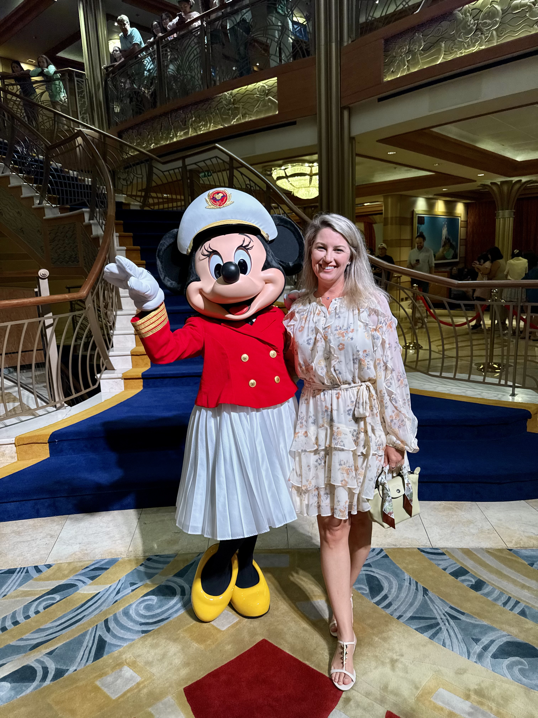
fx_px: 497
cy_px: 359
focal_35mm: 24
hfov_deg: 56.8
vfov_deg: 71.6
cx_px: 269
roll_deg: +2.8
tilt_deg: -9.2
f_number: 1.78
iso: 64
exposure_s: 1/120
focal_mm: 6.76
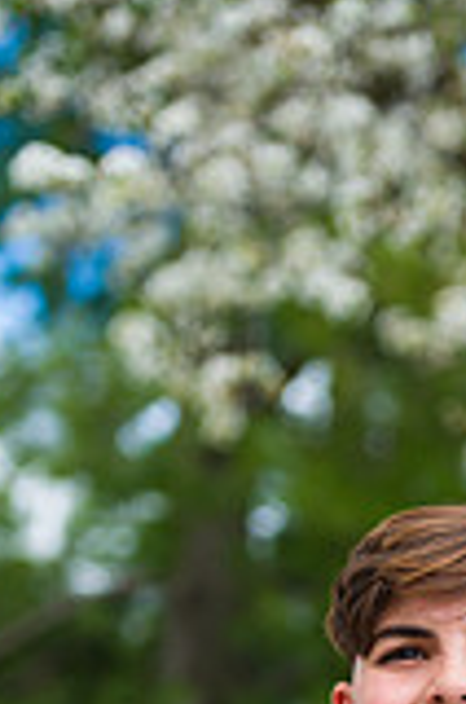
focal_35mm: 220
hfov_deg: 6.2
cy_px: 959
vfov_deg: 9.2
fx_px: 4290
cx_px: 556
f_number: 3.2
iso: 400
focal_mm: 78
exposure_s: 1/1600
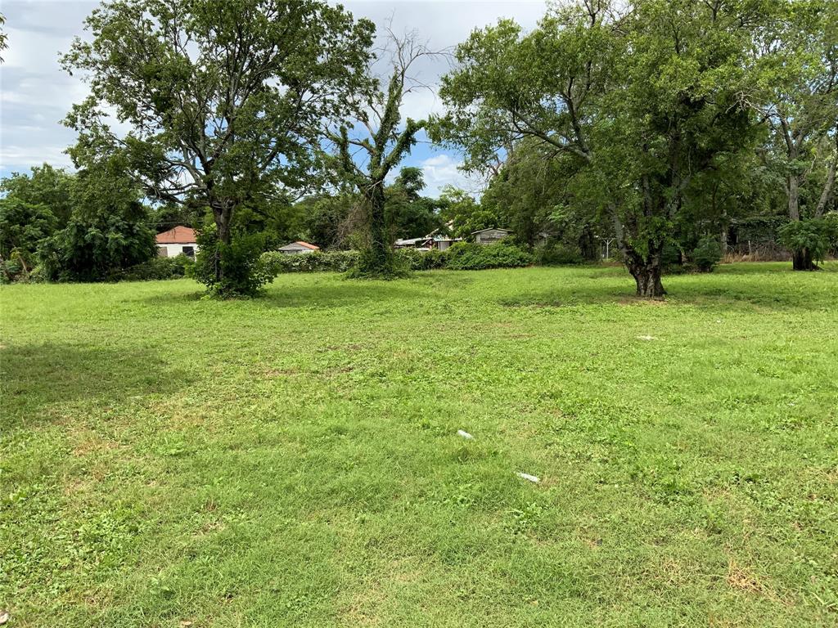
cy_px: 314
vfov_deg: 48.2
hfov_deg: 61.7
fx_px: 702
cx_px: 419
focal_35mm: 29
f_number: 1.8
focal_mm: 3
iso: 16
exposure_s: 1/1195
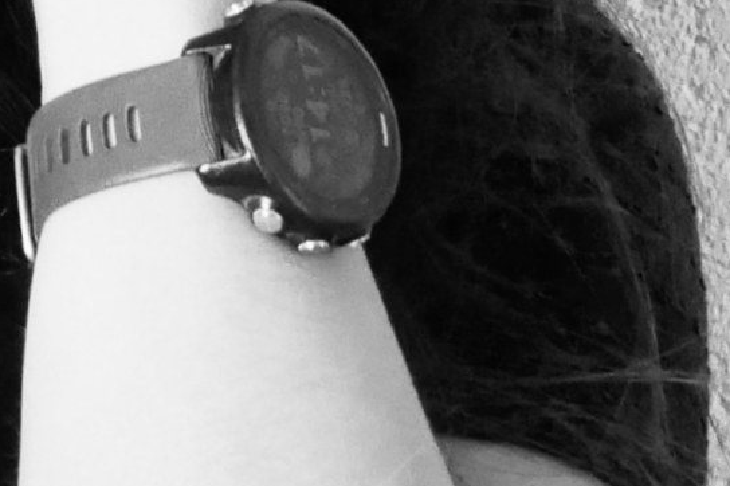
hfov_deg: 10.4
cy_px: -222
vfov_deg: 6.9
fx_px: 3972
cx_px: 7
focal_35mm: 196
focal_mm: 20
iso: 1600
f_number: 7.1
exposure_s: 1/50
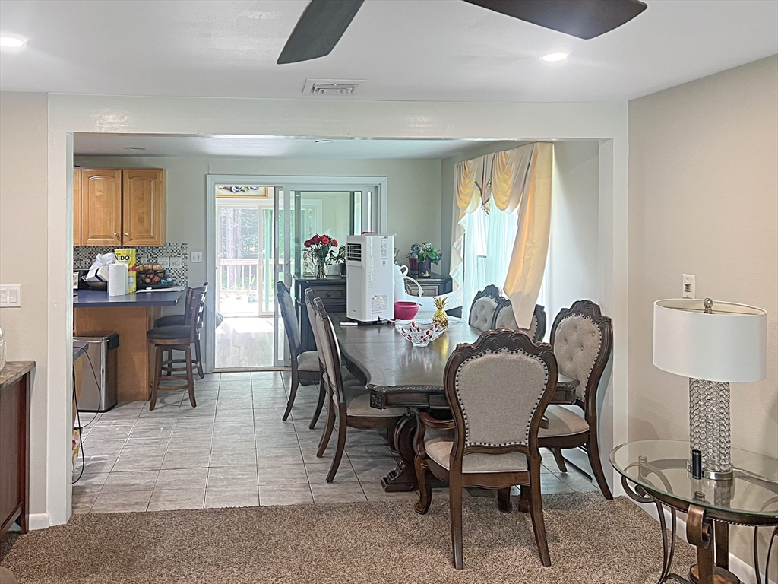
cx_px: 389
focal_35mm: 26
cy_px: 292
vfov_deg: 53.1
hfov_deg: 67.3
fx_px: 584
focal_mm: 5.7
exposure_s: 1/60
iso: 100
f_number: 1.5
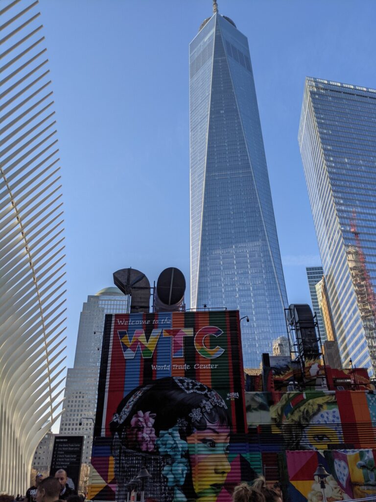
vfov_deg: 65.3
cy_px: 251
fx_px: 391
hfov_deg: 51.4
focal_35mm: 27
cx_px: 188
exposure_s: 1/1466
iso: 51
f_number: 1.8
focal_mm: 4.44
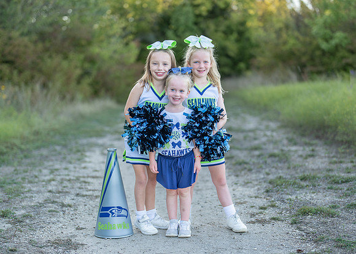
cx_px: 172
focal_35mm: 67
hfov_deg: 29.6
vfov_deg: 21.4
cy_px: 143
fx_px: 673
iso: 100
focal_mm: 50
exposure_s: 1/800
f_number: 1.2
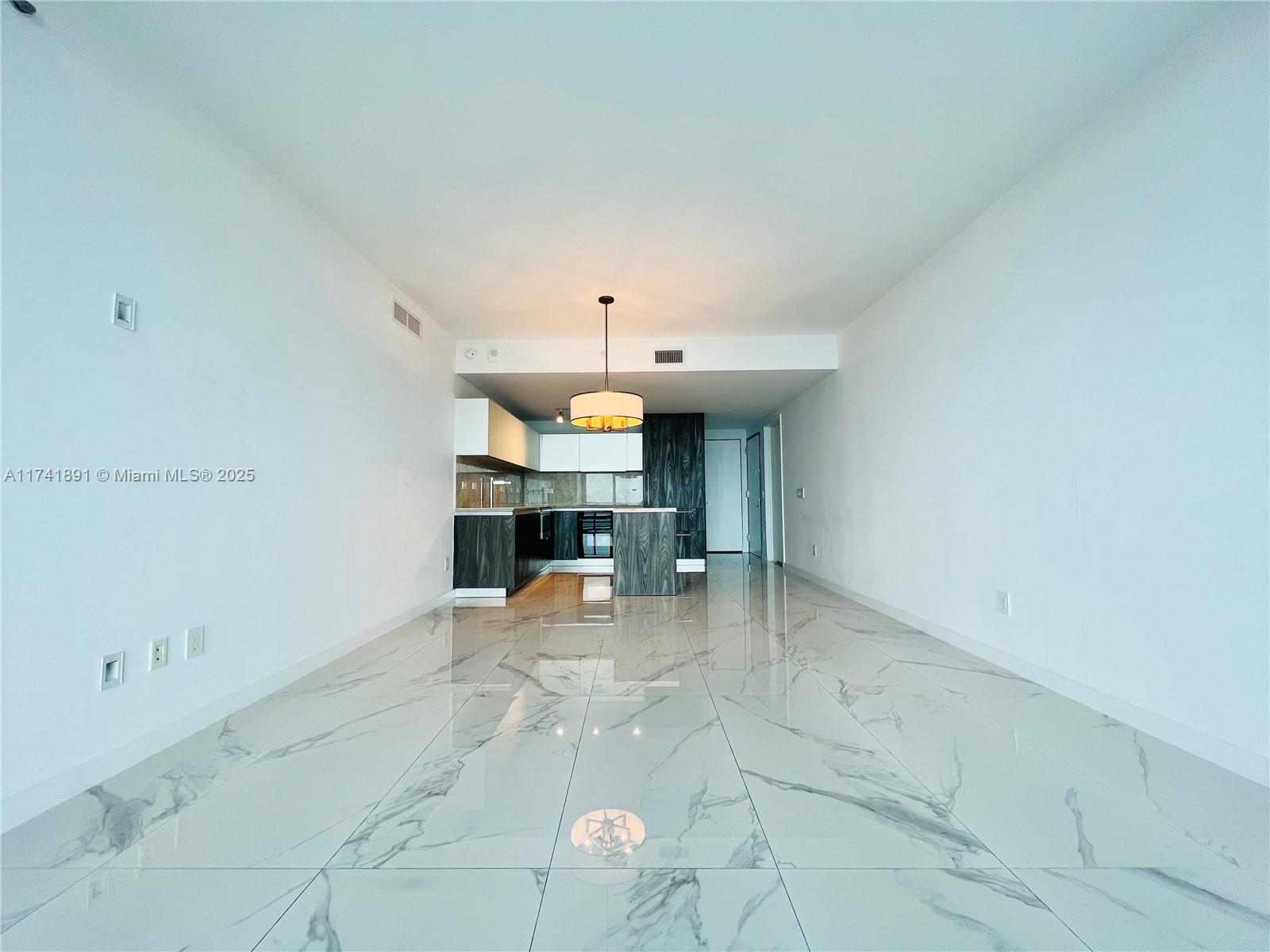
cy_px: 476
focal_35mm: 13
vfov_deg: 89.9
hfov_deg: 106.2
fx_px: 477
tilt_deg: +3.7
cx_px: 635
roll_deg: +0.7
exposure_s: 1/120
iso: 50
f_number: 1.8
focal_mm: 1.57
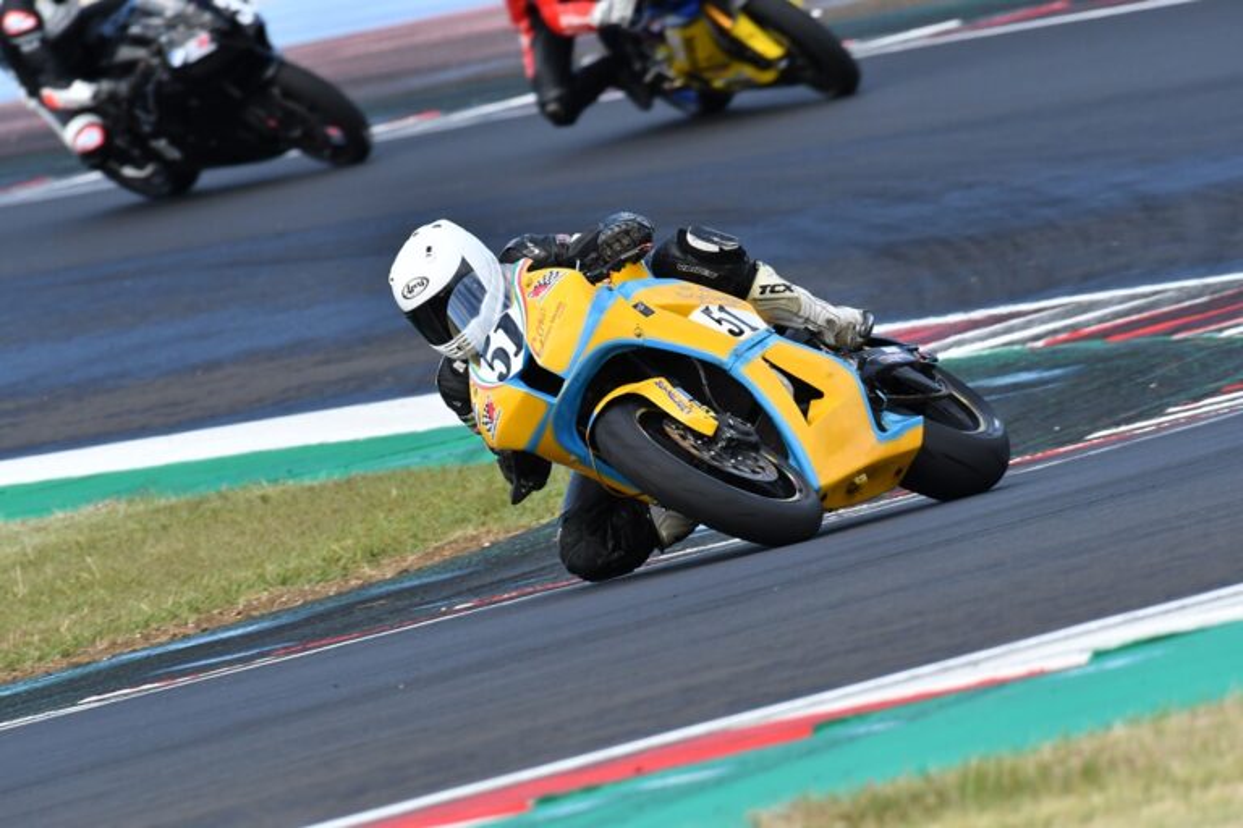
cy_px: 414
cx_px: 622
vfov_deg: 1.8
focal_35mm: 750
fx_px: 25894
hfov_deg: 2.7
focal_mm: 500
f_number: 9
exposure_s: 1/1000
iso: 800
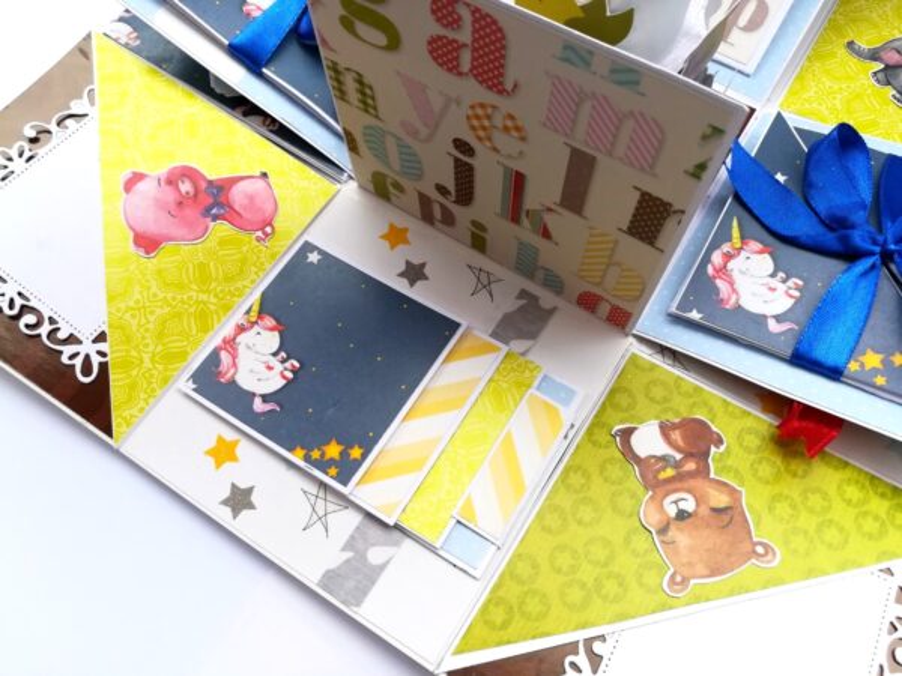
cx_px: 451
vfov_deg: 53.1
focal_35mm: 26
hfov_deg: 67.3
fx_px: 677
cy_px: 338
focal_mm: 3.83
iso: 50
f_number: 2.2
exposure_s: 1/333
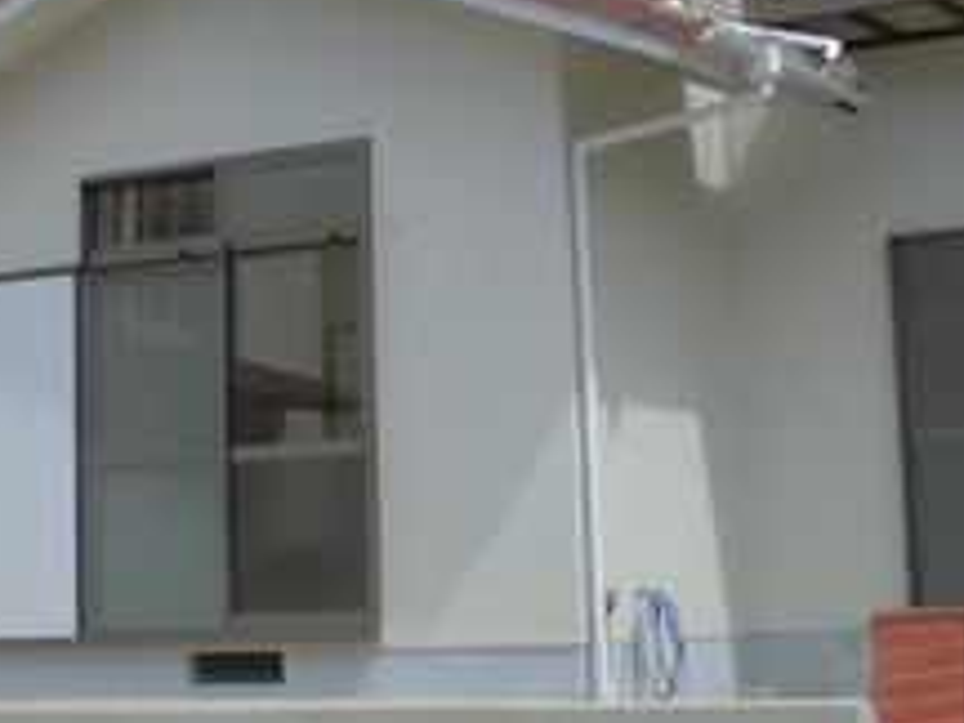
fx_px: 2395
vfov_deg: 17.0
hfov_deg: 22.8
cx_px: 464
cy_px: 143
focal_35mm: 86
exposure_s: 1/800
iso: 100
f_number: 3.7
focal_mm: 5.3
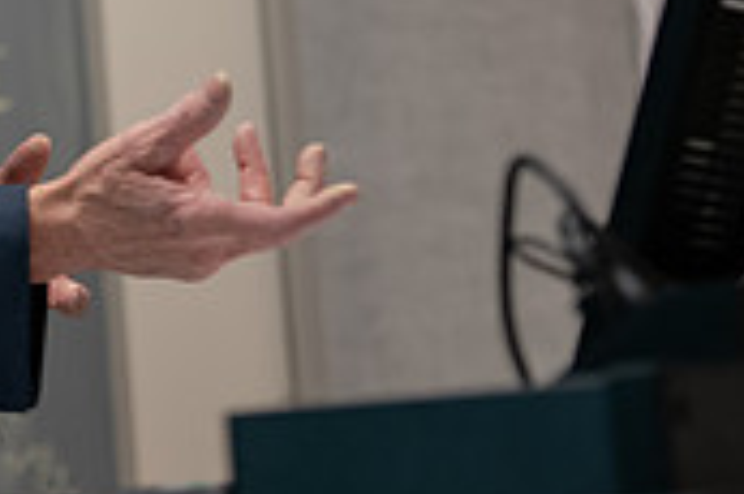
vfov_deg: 3.9
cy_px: -131
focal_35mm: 353
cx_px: -323
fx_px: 7288
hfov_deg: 5.8
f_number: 2.8
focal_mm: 105
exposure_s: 1/200
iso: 1600
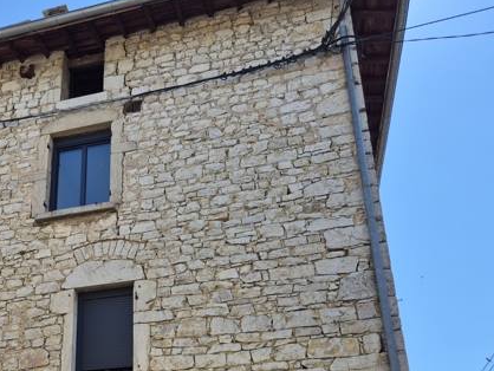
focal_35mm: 44
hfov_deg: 41.3
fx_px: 628
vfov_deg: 31.1
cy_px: 349
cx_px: 106
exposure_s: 1/1632
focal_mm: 5.4
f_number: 1.8
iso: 25
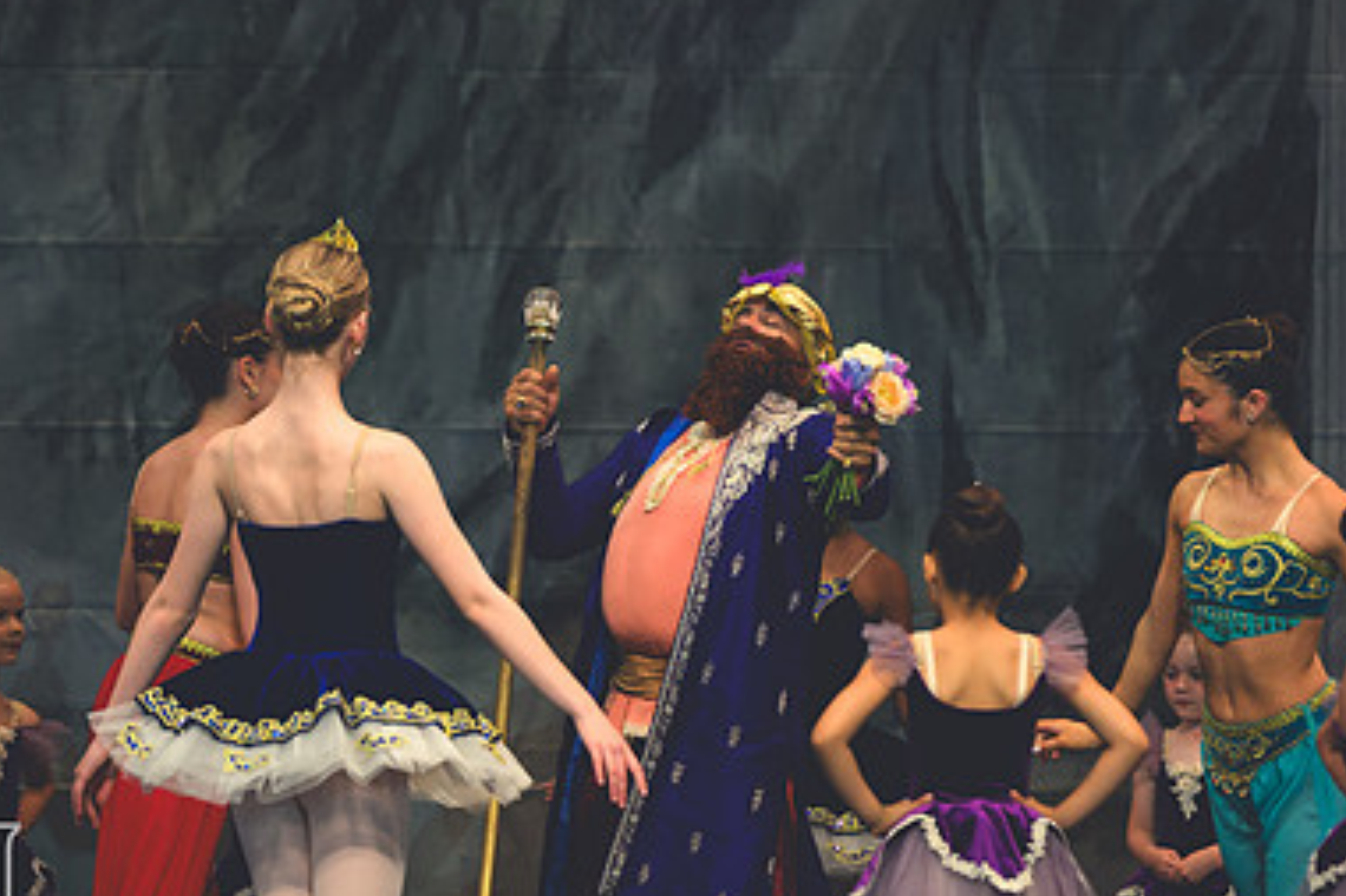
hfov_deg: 4.5
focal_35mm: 458
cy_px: 492
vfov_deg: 3.0
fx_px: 17116
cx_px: 666
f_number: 2.8
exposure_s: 1/500
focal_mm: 200
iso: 640
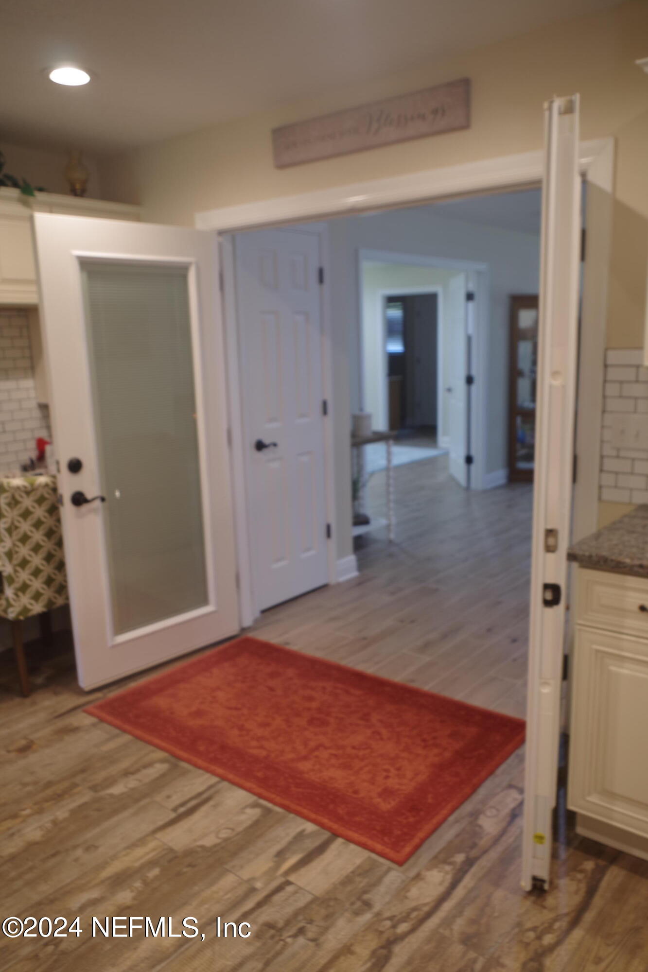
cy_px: 486
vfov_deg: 67.4
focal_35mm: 27
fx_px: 729
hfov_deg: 47.9
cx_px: 324
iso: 200
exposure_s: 1/10
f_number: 4
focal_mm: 18
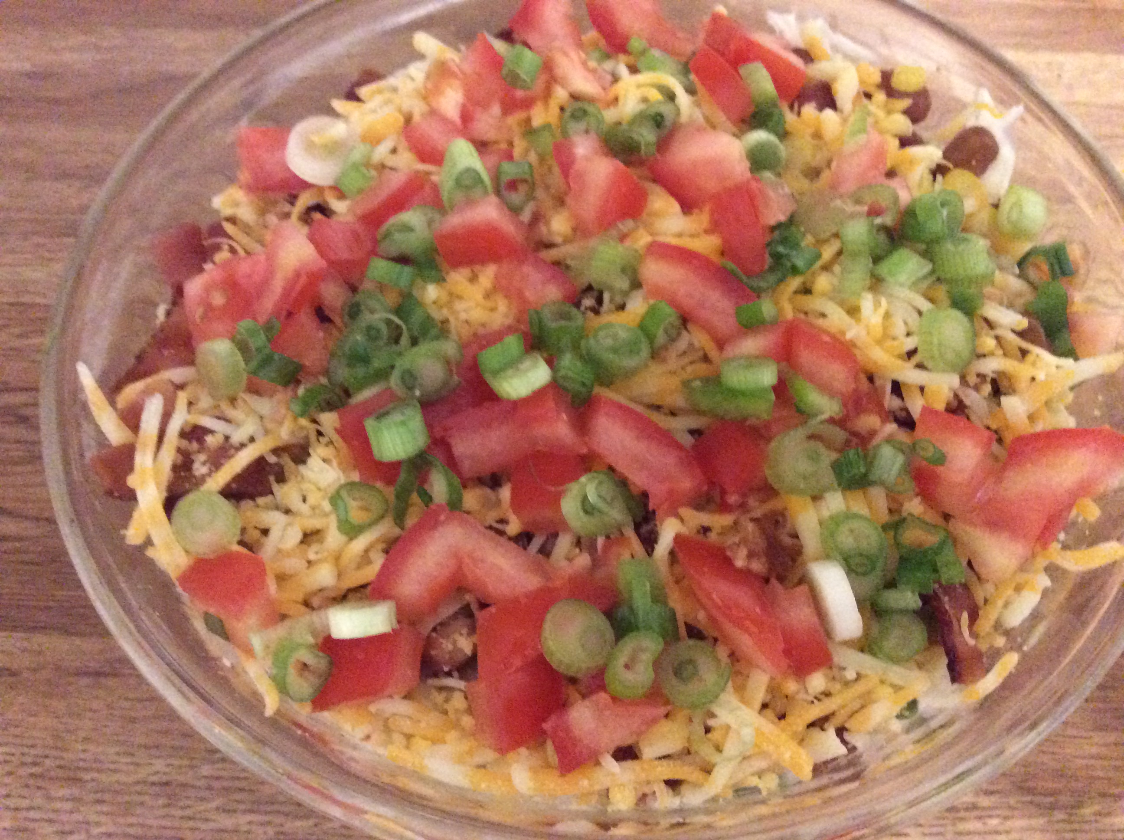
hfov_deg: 56.9
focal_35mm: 32
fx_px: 1038
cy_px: 420
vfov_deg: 44.1
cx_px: 562
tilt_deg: -60.5
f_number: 2.4
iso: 640
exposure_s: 1/15
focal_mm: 3.3
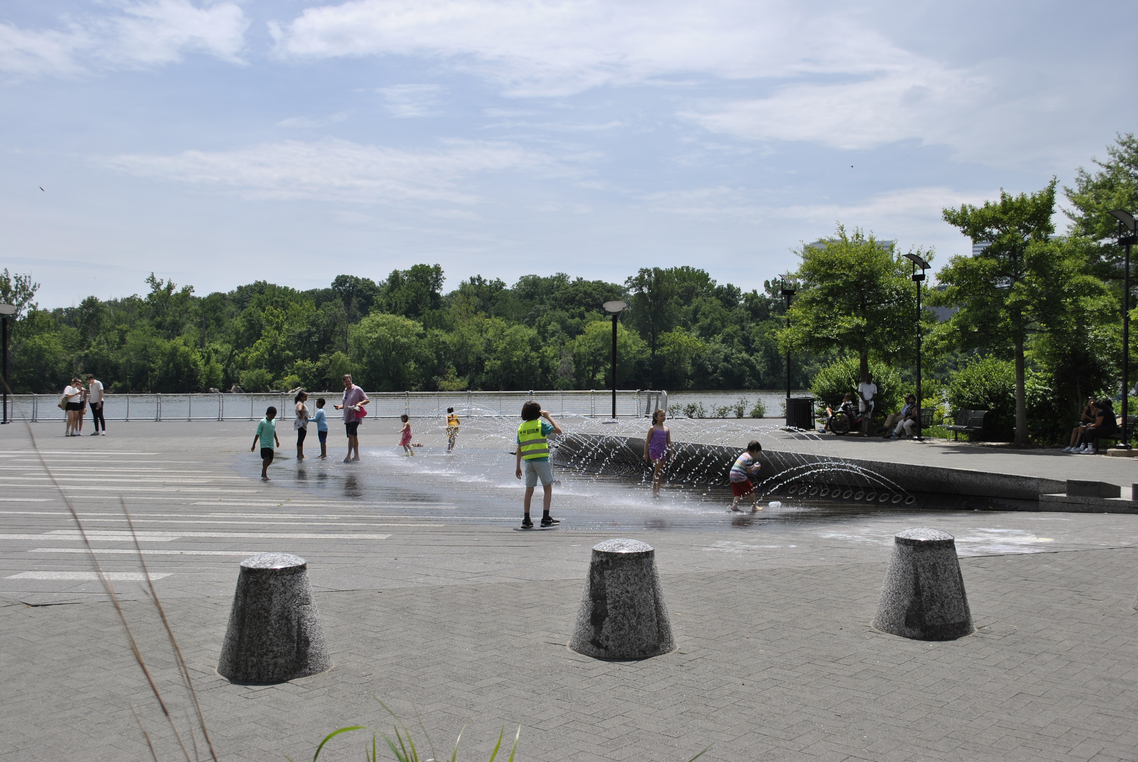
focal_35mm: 39
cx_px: 569
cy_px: 381
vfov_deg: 34.3
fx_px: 1234
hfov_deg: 49.5
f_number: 5.6
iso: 100
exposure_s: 1/800
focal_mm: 26
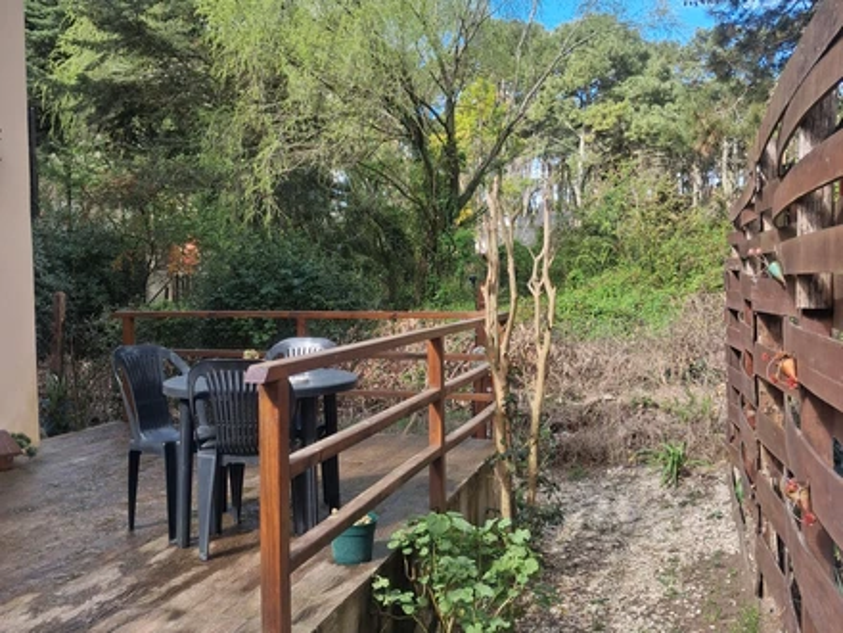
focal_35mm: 27
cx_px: 422
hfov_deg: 65.3
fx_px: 658
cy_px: 316
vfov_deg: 51.4
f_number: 1.8
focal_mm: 4
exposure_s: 1/270
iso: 25
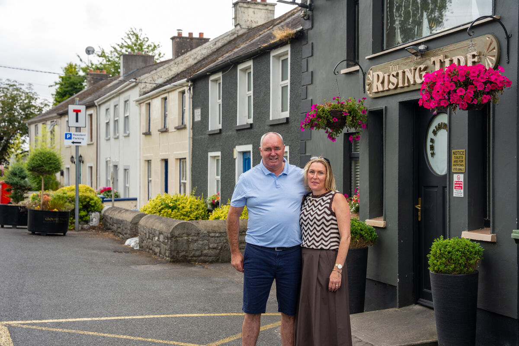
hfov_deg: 36.7
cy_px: 173
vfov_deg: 24.9
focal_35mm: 54
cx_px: 260
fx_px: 783
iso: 100
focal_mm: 54.3
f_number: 5
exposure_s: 1/160
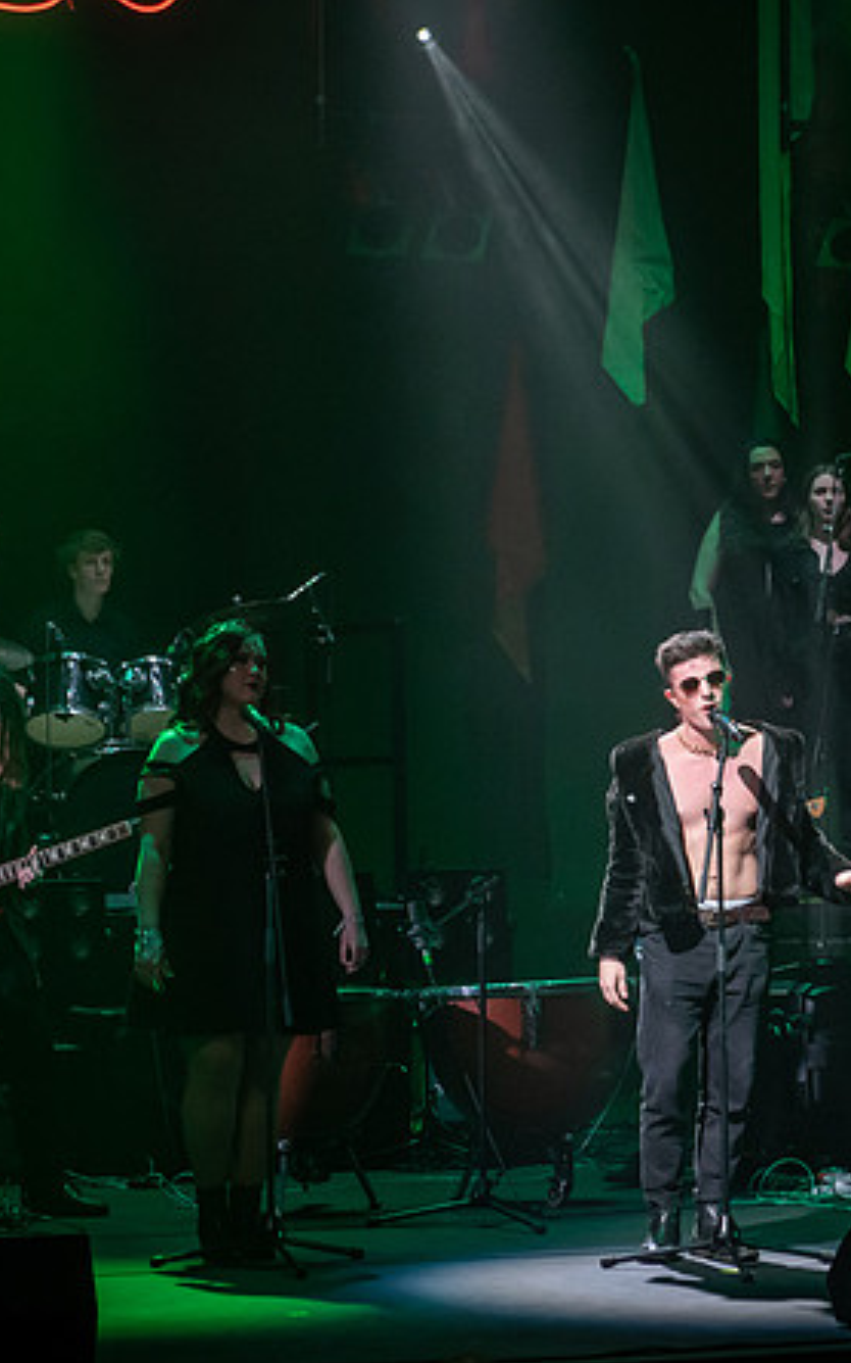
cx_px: 719
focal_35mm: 134
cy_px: 612
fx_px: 4974
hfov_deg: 9.7
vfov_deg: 15.6
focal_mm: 70
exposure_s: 1/125
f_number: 4.5
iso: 2500
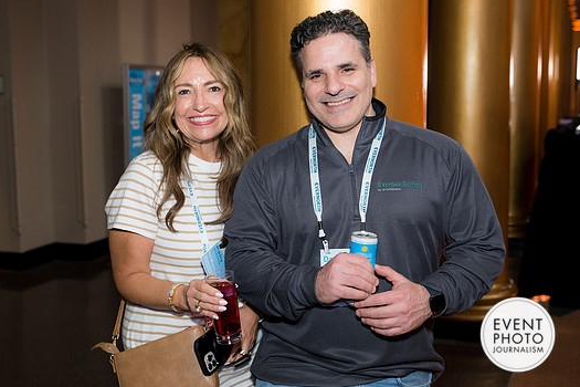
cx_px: 267
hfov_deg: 38.9
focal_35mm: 51
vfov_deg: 26.5
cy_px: 188
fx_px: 822
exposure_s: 1/100
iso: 800
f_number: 4
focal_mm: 44
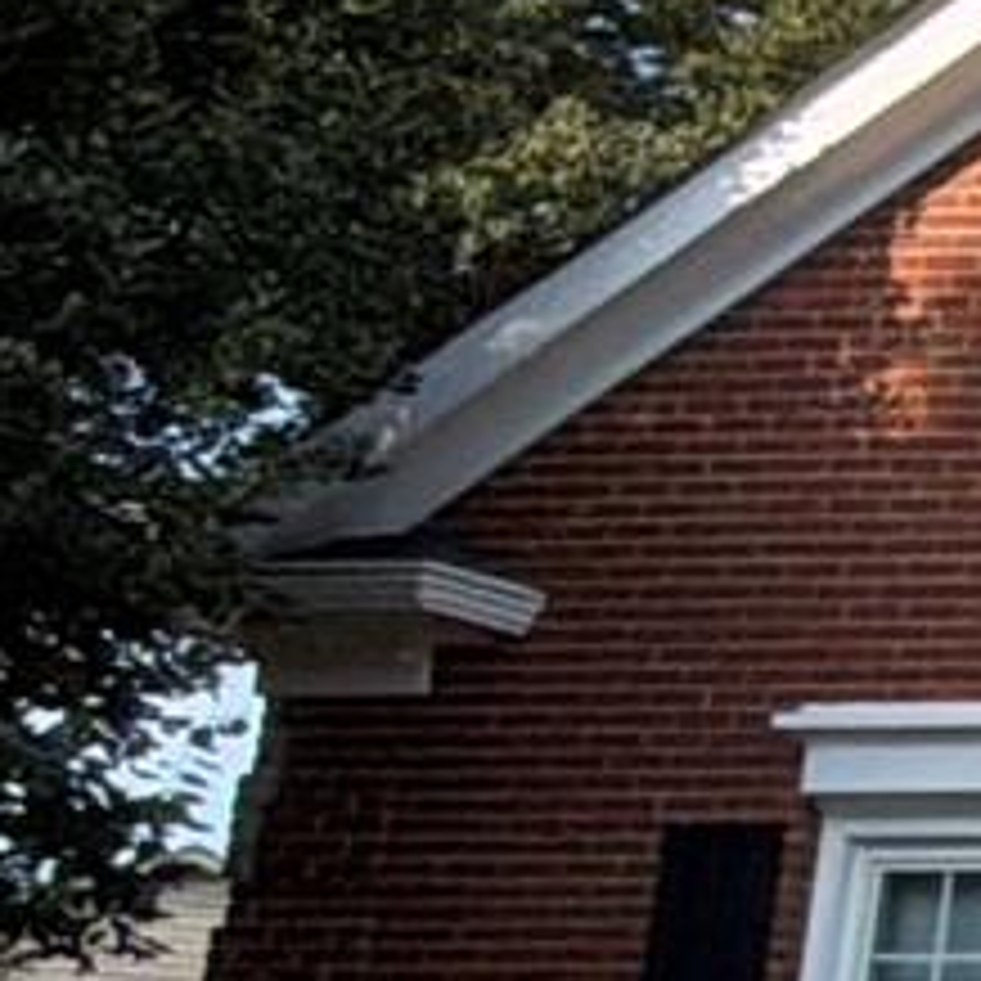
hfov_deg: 8.0
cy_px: 1026
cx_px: 4023
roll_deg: -0.6
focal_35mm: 116
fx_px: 3719
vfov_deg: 14.7
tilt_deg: +8.9
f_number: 2.2
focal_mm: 2.22
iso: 50
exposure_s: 1/502
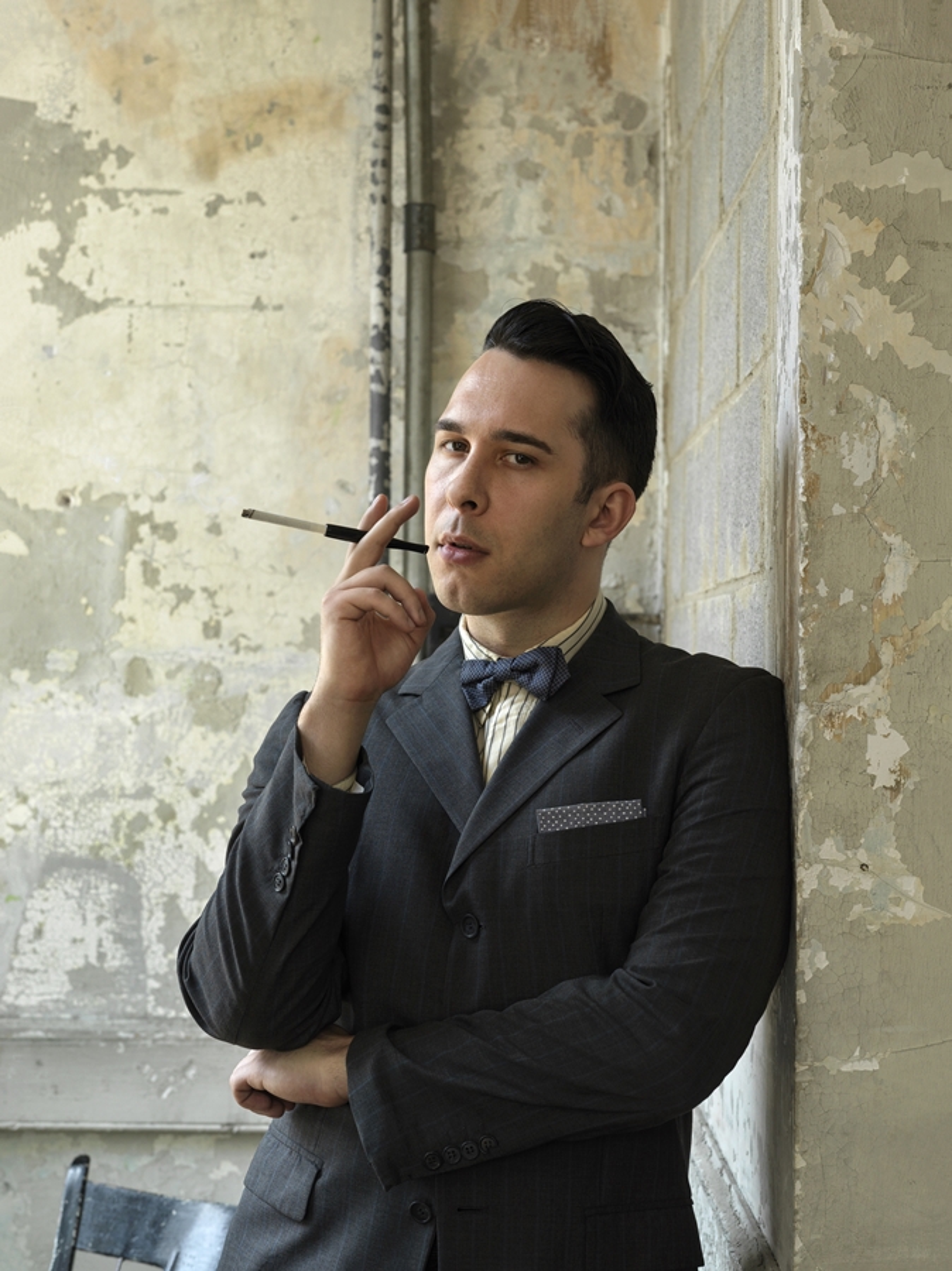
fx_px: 2312
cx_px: 476
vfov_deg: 30.7
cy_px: 636
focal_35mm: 63
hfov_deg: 23.3
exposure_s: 1/125
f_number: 8
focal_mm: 80
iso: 800
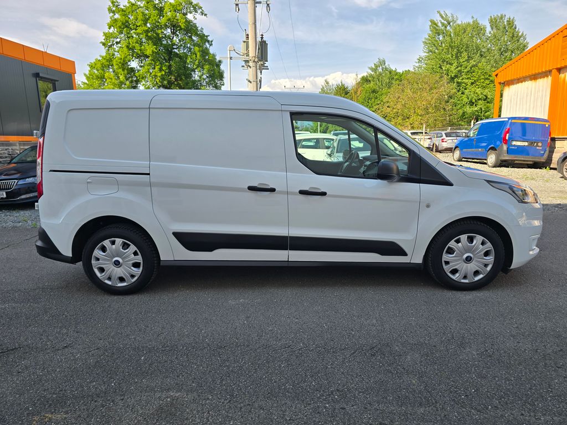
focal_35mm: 23
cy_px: 212
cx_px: 284
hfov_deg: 73.9
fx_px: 377
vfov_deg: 58.9
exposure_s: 1/409
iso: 12
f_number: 1.7
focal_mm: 6.3
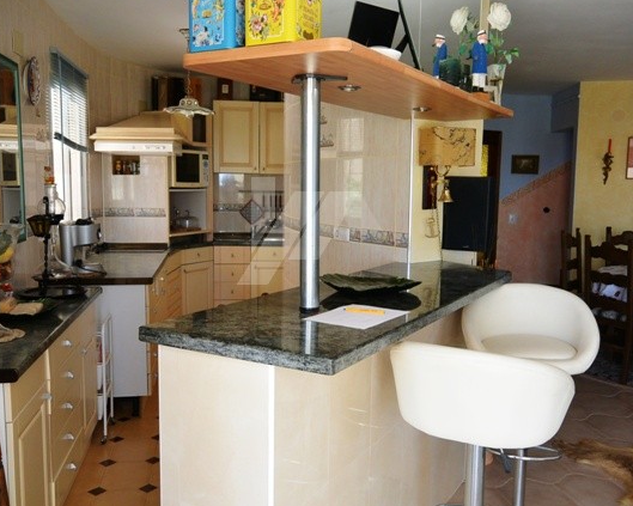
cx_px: 327
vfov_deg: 44.5
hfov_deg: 54.2
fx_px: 618
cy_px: 254
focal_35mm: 33
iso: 400
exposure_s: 1/160
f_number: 3.5
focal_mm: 11
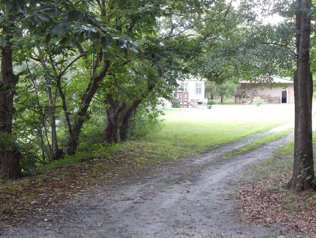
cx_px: 182
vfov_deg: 25.2
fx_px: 530
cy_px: 108
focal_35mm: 58
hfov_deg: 33.2
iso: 320
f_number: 3.7
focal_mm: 8.6
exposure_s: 1/30
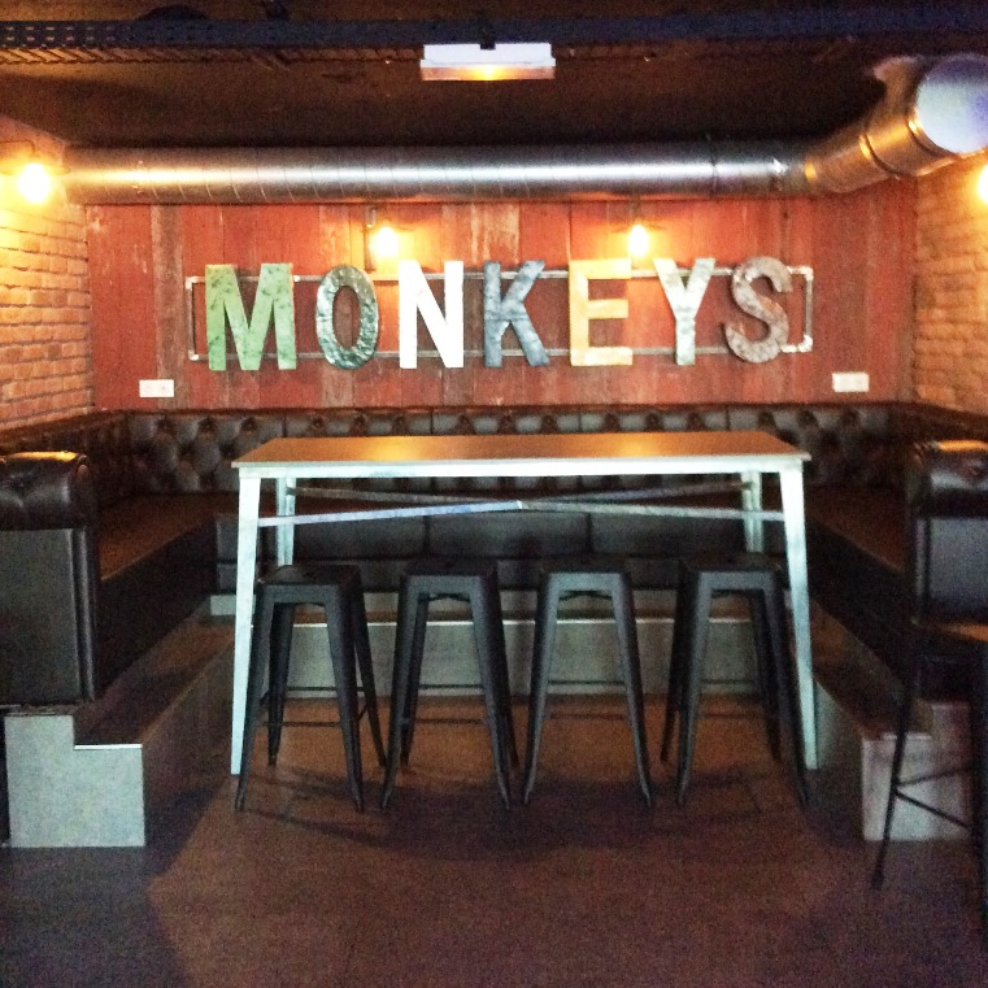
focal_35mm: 38
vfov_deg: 43.7
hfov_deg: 43.9
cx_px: 495
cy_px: 408
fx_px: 1227
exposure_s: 1/17
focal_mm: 3.3
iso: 500
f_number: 2.4
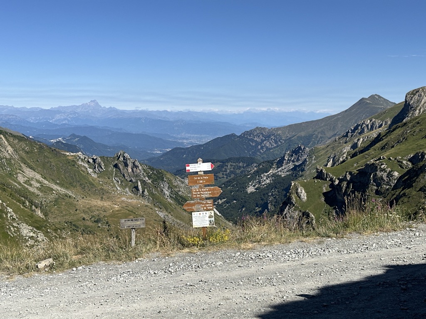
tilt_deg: -5.1
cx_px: 213
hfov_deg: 39.7
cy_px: 160
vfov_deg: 30.3
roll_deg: -0.3
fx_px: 591
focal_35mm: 48
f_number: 1.78
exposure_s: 1/4367
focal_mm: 6.86
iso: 64
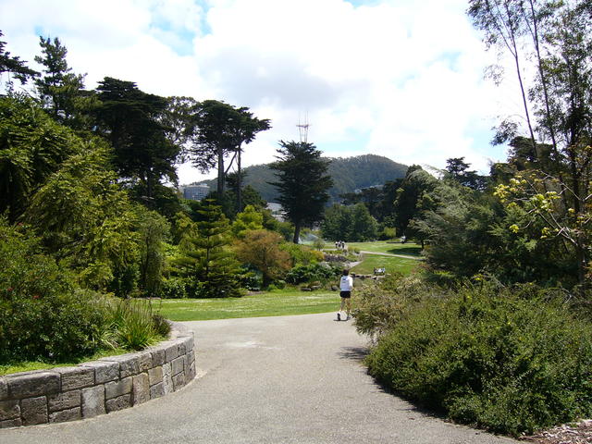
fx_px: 599
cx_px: 296
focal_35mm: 35
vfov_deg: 40.7
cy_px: 222
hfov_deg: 52.6
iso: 50
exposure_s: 1/100
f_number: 8
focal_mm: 5.8
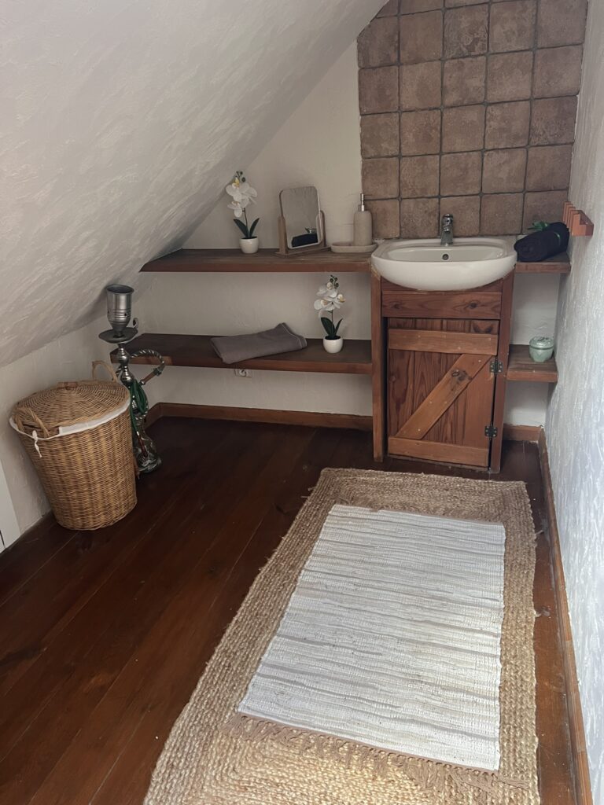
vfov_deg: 67.3
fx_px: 605
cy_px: 402
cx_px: 302
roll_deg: +3.7
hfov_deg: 53.1
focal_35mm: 26
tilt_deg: -25.4
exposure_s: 1/60
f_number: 1.5
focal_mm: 5.7
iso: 250
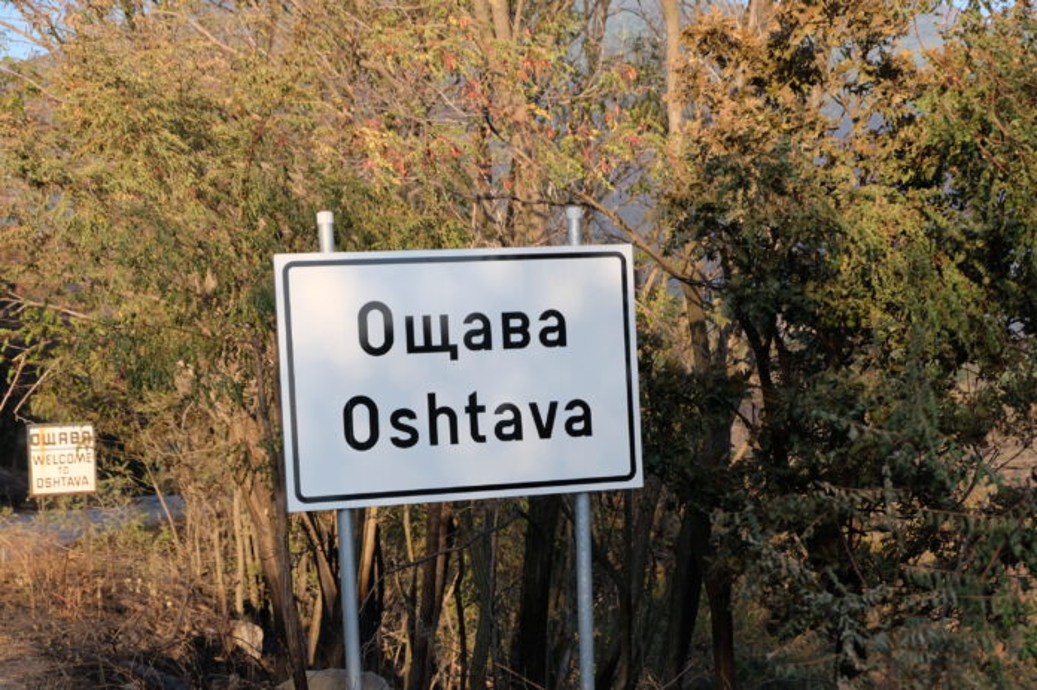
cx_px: 518
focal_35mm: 75
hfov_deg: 27.0
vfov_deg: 18.2
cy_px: 345
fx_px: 2159
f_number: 5.6
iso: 400
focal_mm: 50
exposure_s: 1/420
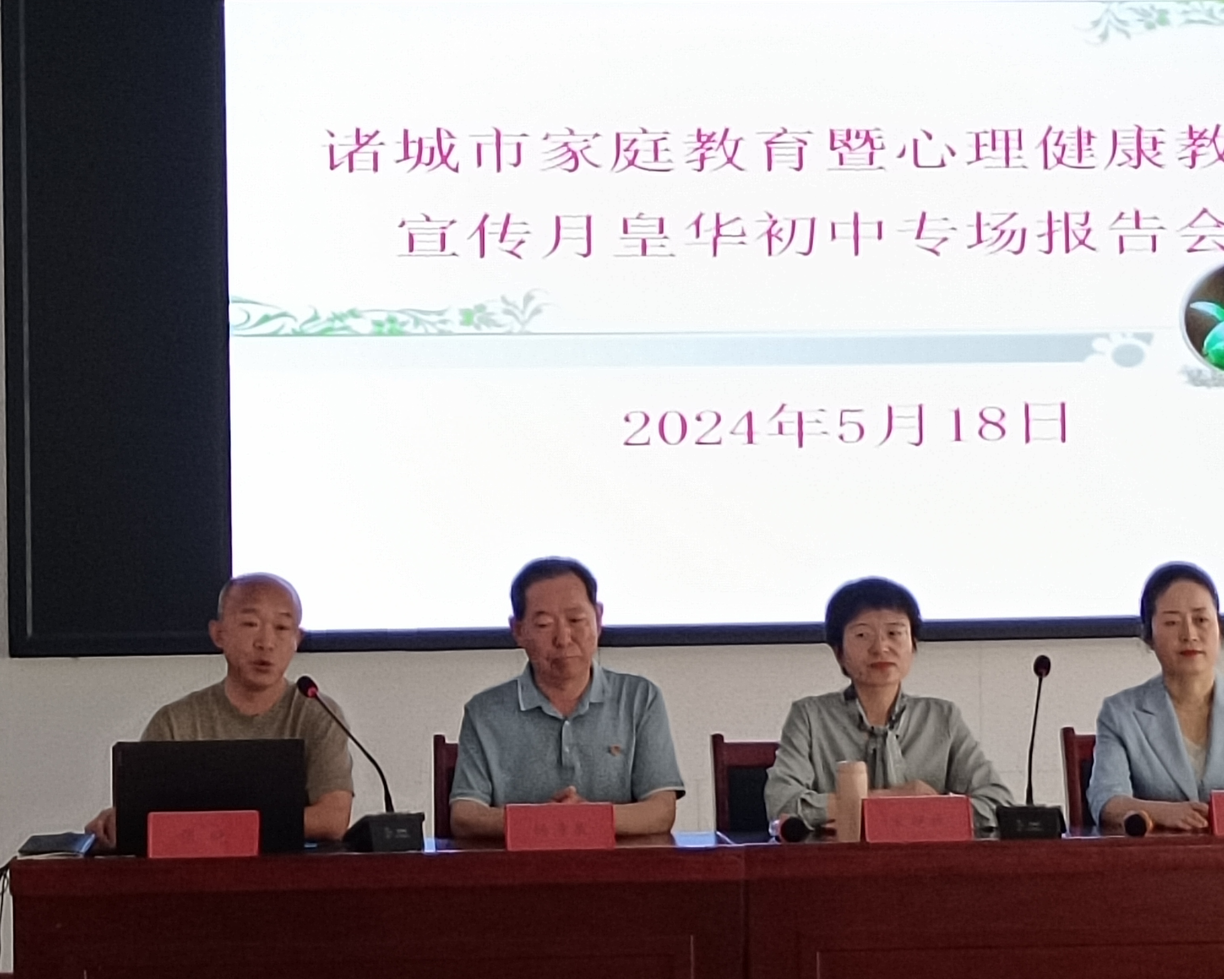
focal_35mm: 113
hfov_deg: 17.0
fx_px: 4094
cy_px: 460
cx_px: 752
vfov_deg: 13.6
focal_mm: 4.71
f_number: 1.79
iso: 718
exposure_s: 1/120
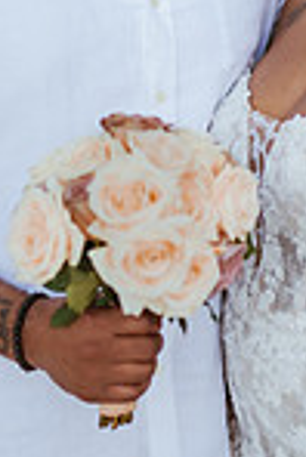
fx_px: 1348
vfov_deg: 18.7
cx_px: 187
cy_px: -9
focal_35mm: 106
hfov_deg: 12.9
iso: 125
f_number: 1.4
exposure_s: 1/640
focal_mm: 35
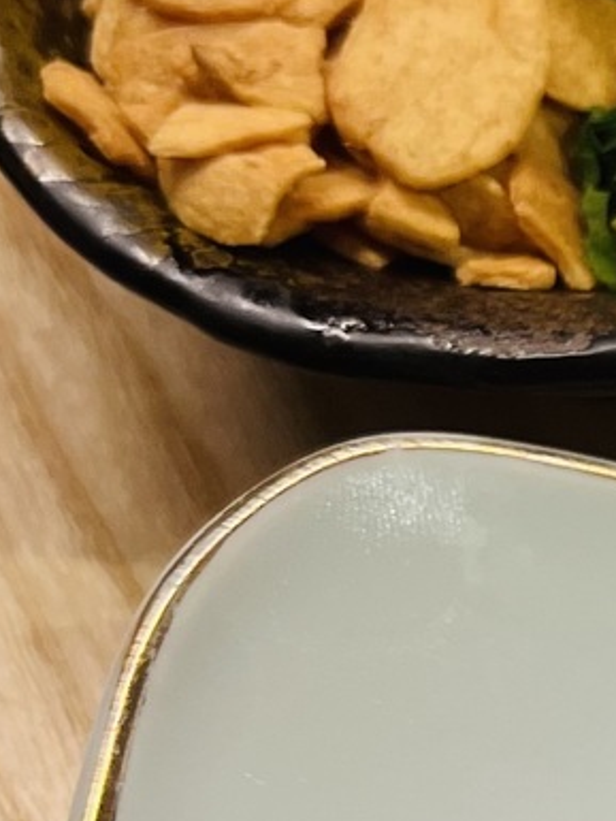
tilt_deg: -54.5
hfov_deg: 10.5
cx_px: 1339
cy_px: 882
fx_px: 2988
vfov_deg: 15.3
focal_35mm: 126
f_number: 1.5
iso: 125
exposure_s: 1/120
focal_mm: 5.7
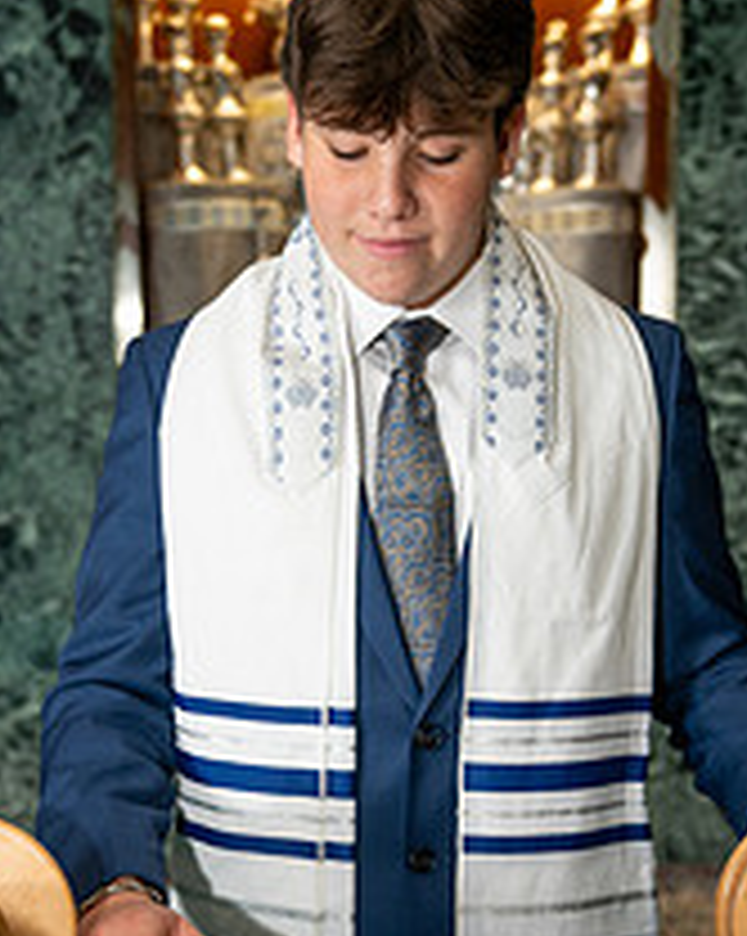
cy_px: 590
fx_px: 1910
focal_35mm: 69
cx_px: 452
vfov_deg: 27.4
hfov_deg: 22.1
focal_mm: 34
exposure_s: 1/200
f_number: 2.8
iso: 100
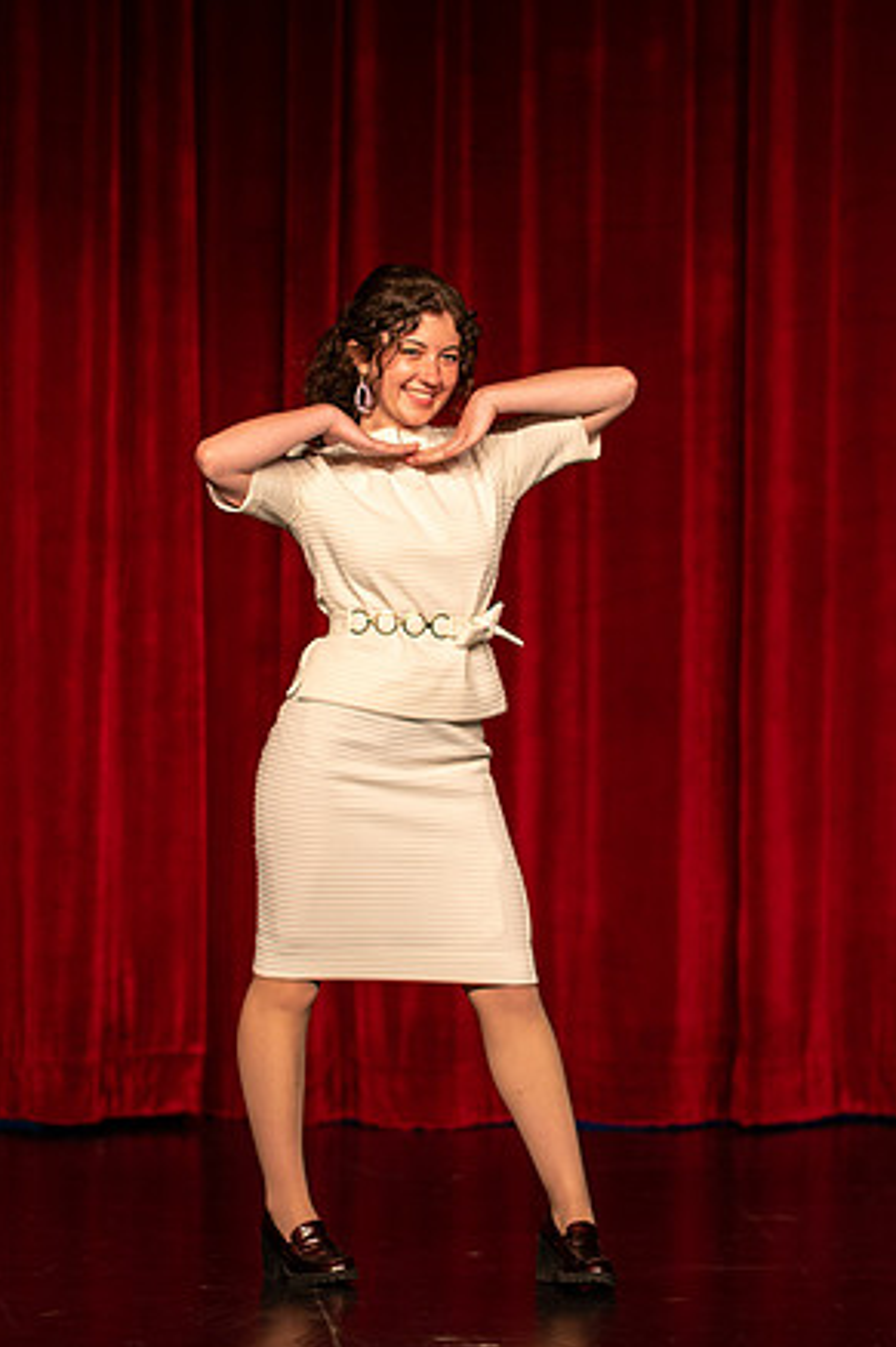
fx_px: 8555
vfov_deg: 9.0
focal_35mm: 229
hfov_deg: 6.0
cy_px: 638
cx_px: 530
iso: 400
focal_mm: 105
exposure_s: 1/400
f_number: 1.4
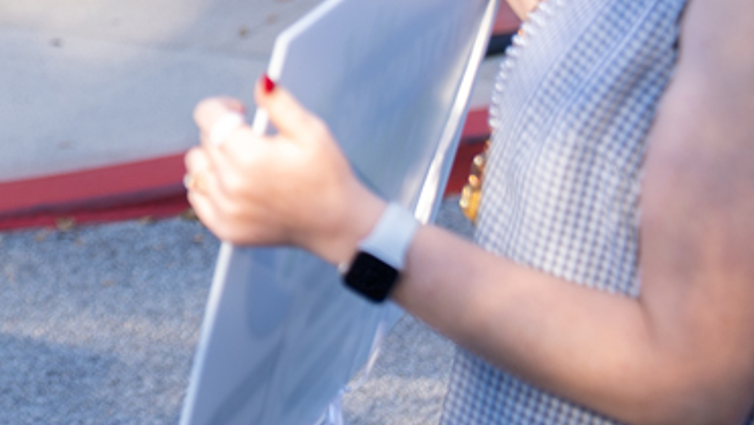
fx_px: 3300
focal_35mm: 165
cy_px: -197
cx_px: -201
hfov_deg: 12.7
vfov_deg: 7.3
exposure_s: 1/320
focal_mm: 57
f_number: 2.8
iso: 64
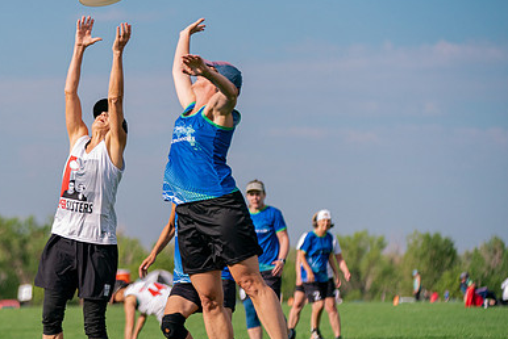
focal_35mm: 198
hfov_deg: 10.4
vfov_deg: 6.9
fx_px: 2796
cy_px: 173
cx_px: 125
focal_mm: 117
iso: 500
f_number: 2.8
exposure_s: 1/10000
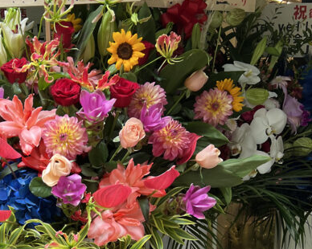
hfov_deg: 27.6
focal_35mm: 67
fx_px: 618
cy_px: 266
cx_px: 51
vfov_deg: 21.7
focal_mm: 5.7
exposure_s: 1/121
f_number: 1.5
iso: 64
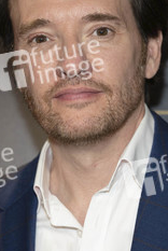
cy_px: 120
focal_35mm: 197
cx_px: 80
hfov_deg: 7.0
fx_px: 1375
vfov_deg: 10.4
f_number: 4
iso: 800
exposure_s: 1/250
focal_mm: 115
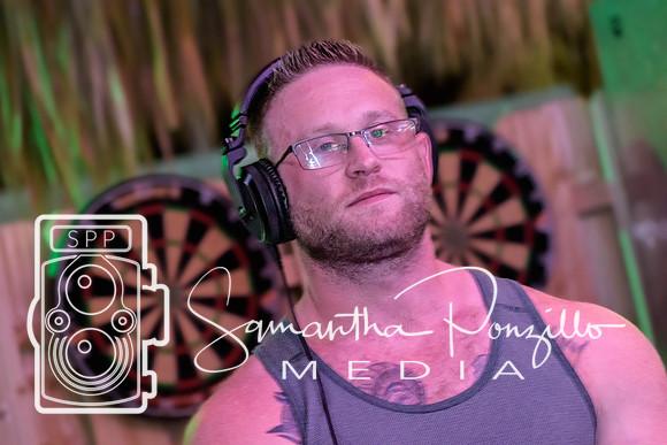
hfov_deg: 11.4
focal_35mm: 180
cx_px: 334
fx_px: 3336
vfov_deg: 7.6
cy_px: 222
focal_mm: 120
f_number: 4.8
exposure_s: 1/30
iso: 12800
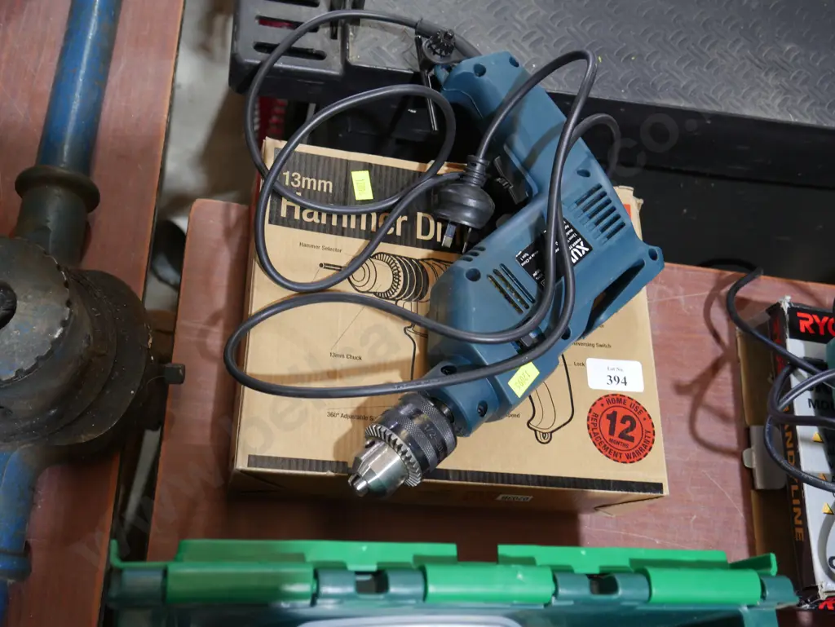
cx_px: 418
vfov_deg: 39.7
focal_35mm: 36
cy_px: 314
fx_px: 869
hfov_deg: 51.3
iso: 500
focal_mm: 18
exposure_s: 1/60
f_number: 4
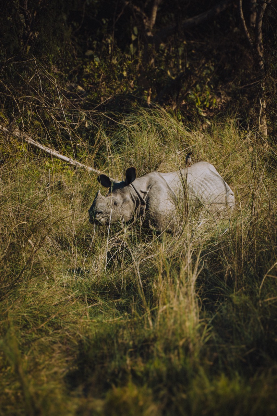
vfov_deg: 6.9
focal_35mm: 300
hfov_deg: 4.6
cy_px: 208
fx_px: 3460
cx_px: 138
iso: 100
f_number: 6.3
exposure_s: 1/400
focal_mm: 300
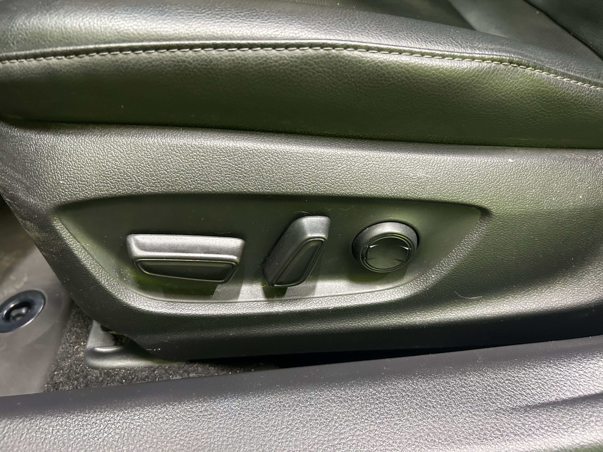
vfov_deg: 53.1
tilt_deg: -41.5
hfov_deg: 67.3
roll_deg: +3.3
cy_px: 226
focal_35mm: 26
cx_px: 302
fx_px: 453
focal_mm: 5.7
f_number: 1.5
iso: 400
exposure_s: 1/33
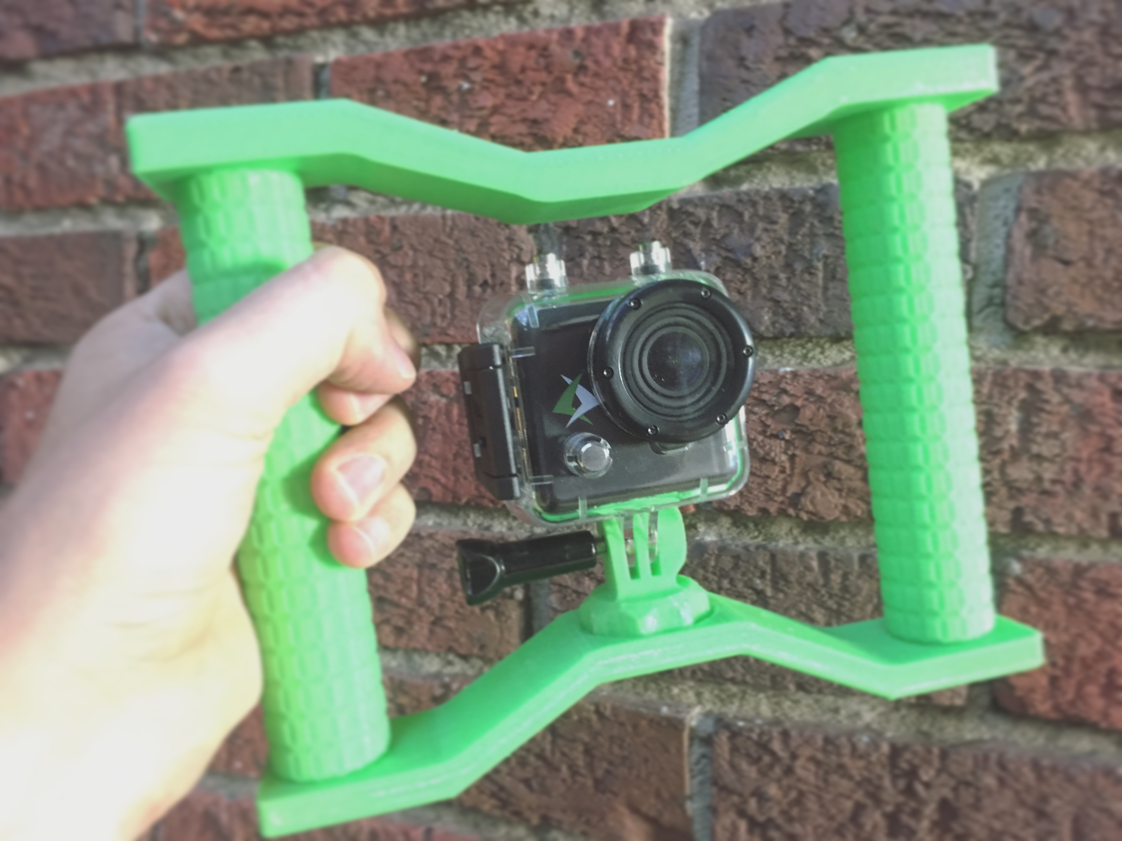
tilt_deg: -3.4
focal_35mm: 29
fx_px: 940
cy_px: 420
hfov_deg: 61.7
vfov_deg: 48.2
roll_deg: -0.2
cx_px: 561
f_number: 2.2
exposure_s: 1/17
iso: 500
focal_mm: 4.15
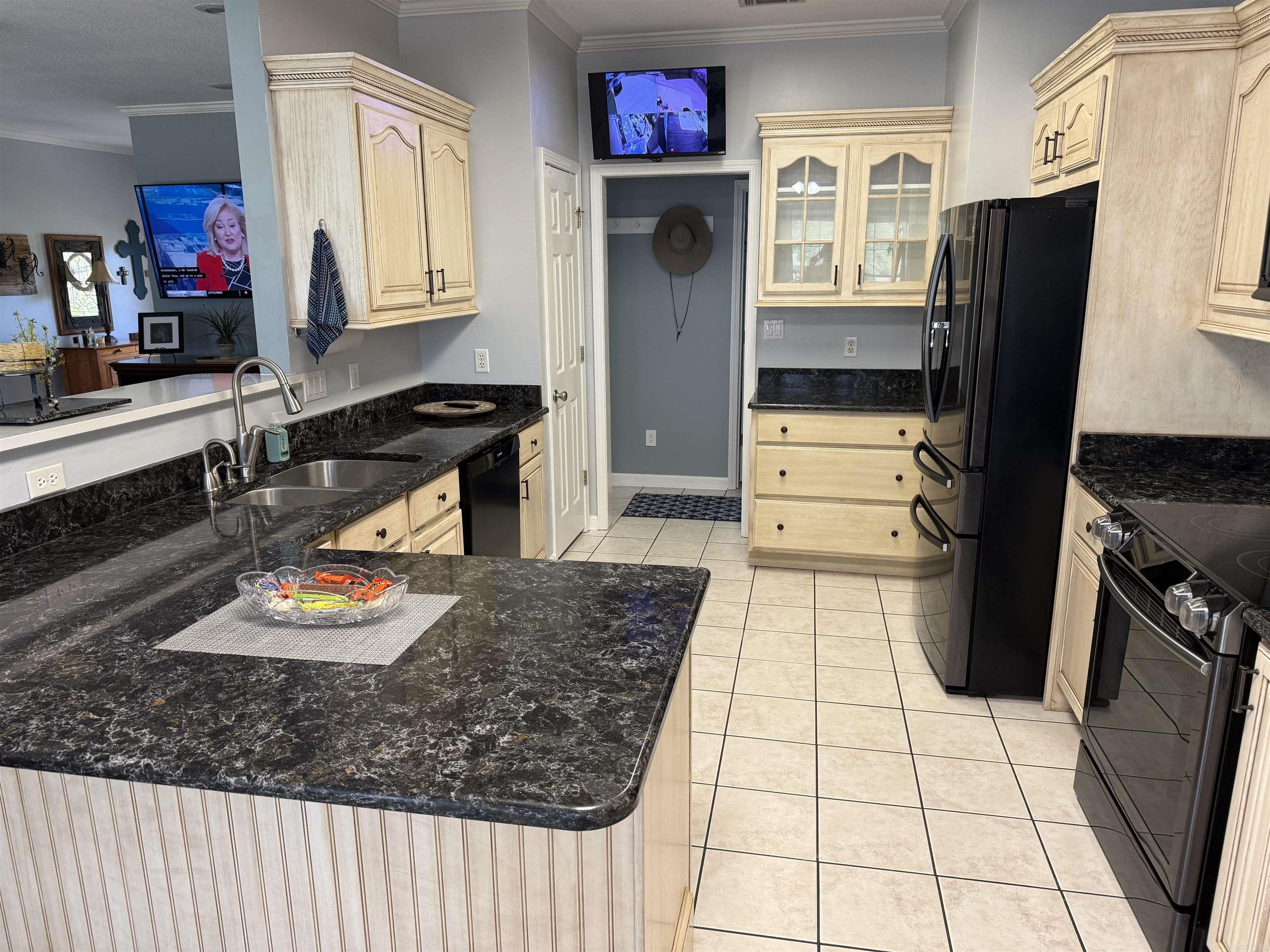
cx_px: 635
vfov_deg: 56.8
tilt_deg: -14.1
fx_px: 881
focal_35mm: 24
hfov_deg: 71.6
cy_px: 476
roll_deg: +0.1
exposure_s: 1/60
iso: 160
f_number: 1.78
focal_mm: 6.76
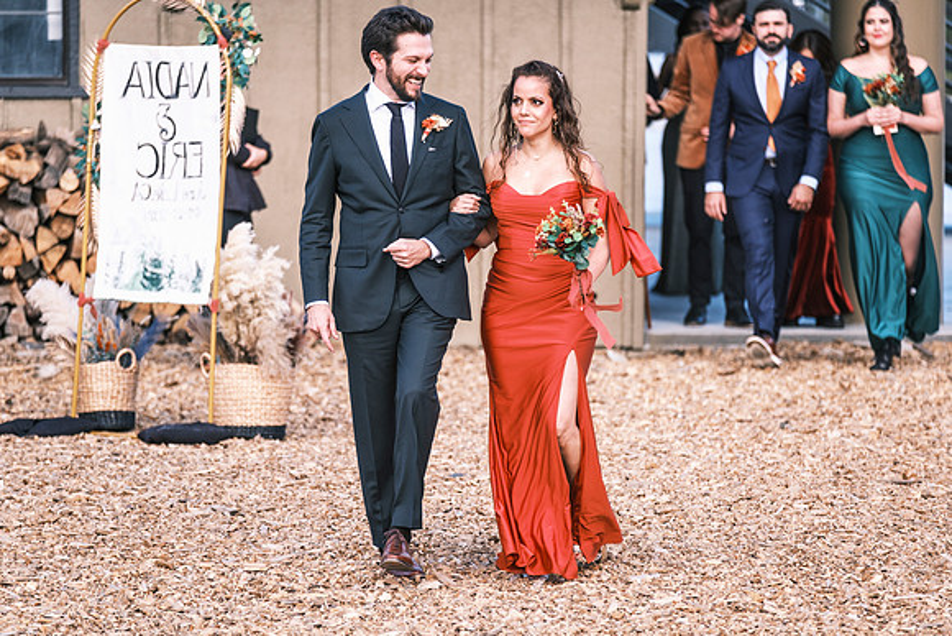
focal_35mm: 202
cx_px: 476
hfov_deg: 10.2
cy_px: 318
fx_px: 5343
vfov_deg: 6.8
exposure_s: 1/800
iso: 400
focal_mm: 134.4
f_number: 2.8
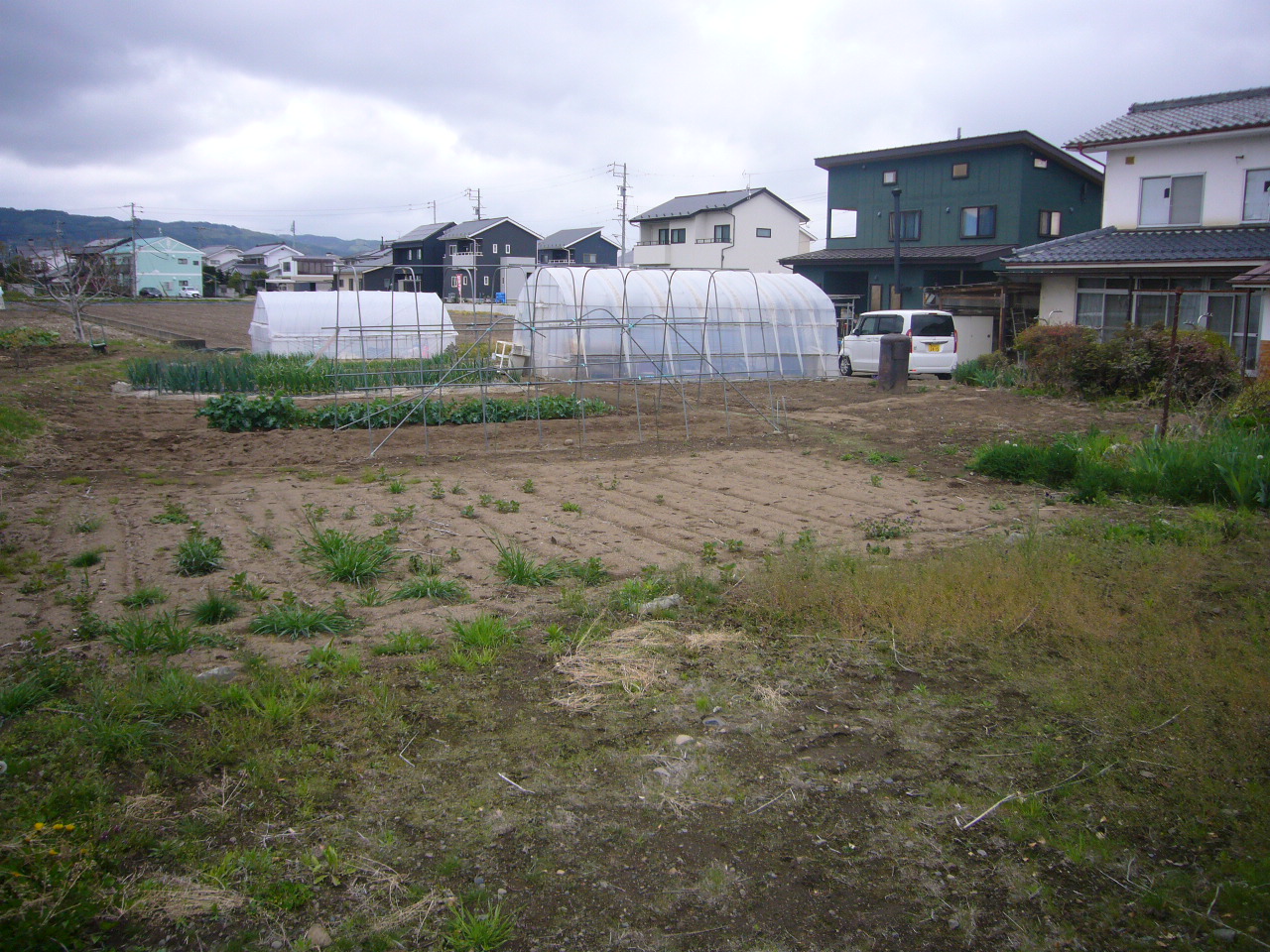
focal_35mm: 28
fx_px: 1027
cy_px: 476
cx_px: 635
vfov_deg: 49.7
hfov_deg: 63.4
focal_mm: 4.6
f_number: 2.8
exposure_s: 1/125
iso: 80
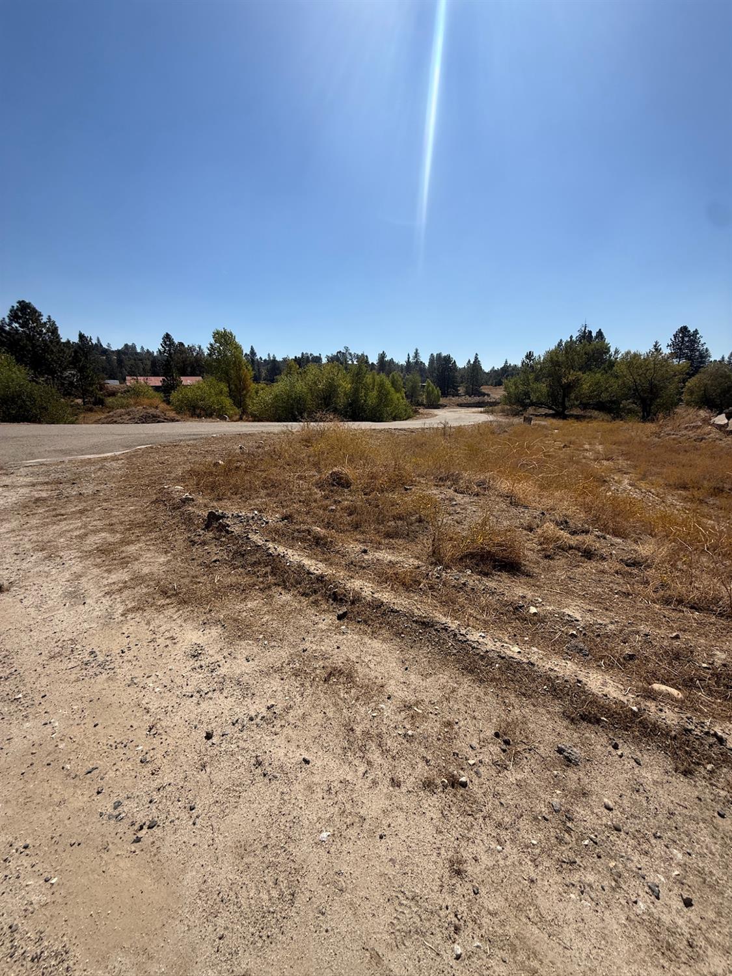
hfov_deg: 85.7
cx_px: 366
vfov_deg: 102.1
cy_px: 488
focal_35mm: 14
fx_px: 395
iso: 50
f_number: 2.2
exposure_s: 1/3125
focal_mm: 2.22
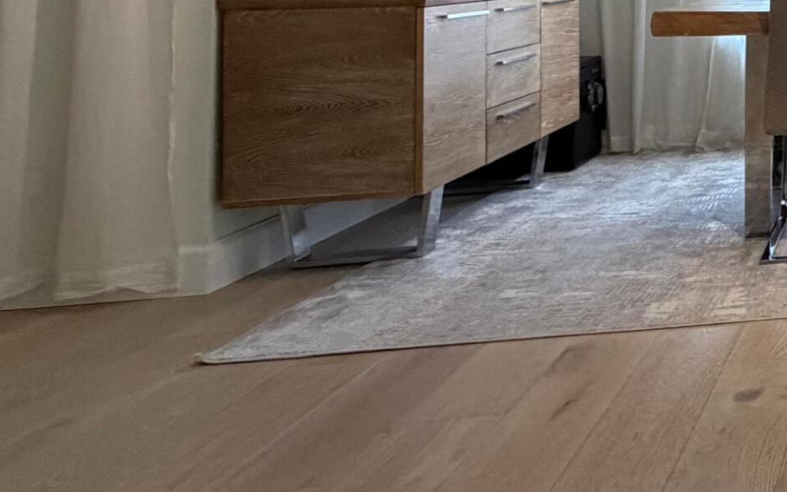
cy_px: -68
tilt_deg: +1.2
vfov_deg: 25.2
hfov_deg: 27.0
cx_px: 1229
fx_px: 1008
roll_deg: -0.2
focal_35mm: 47
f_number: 2.2
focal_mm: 2.22
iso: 320
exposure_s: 1/65
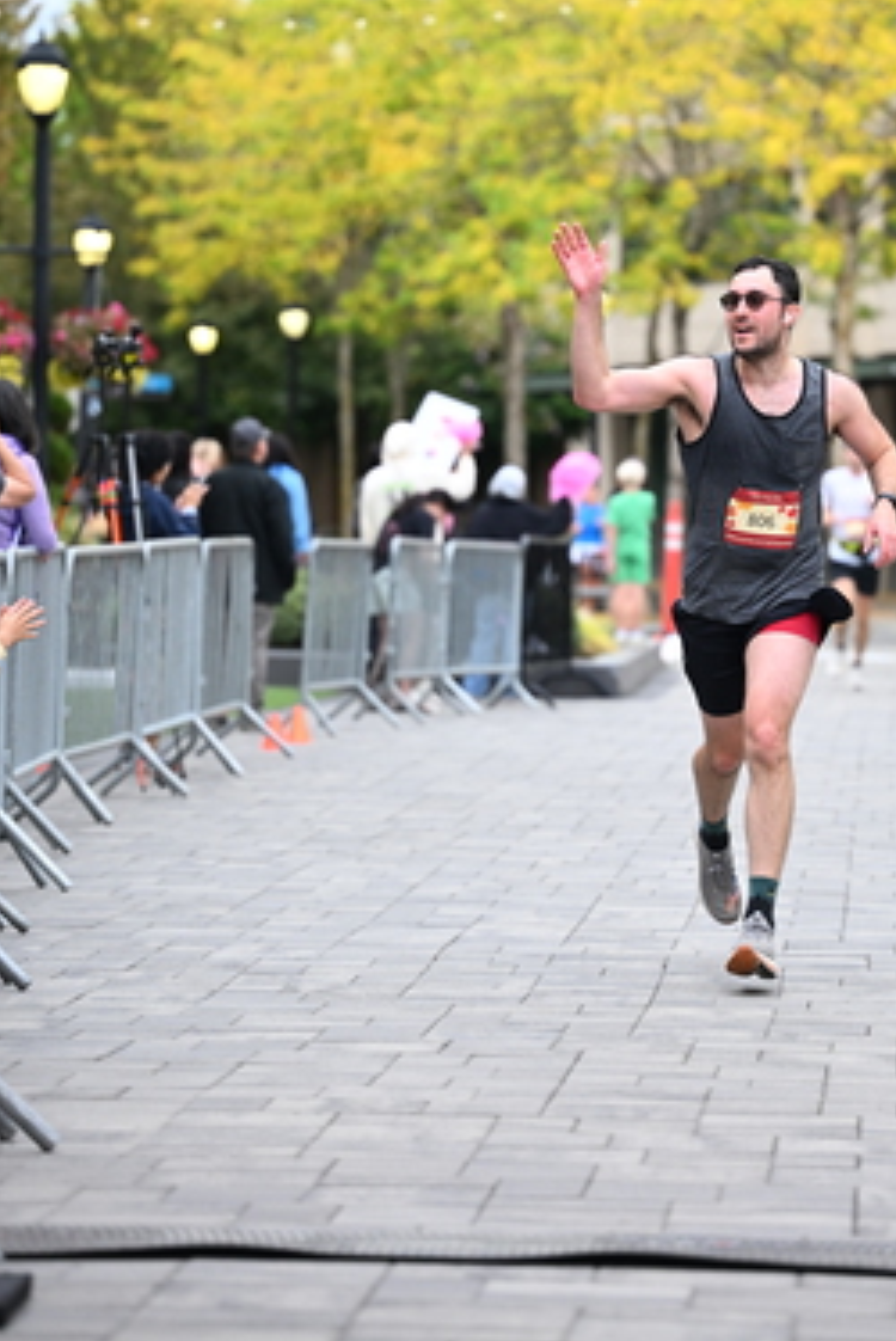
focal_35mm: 169
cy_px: 523
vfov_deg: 12.1
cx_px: 650
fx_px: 6297
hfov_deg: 8.1
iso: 1000
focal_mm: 115
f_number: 2.8
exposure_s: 1/1600
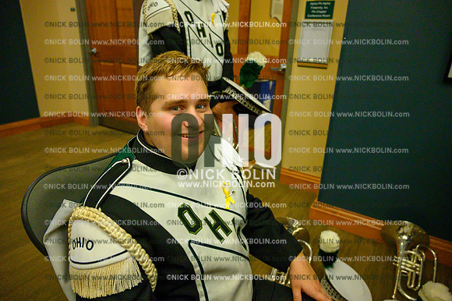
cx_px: 226
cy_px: 150
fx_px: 301
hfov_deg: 73.8
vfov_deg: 53.1
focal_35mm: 24
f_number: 4
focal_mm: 24
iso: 12800
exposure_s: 1/800
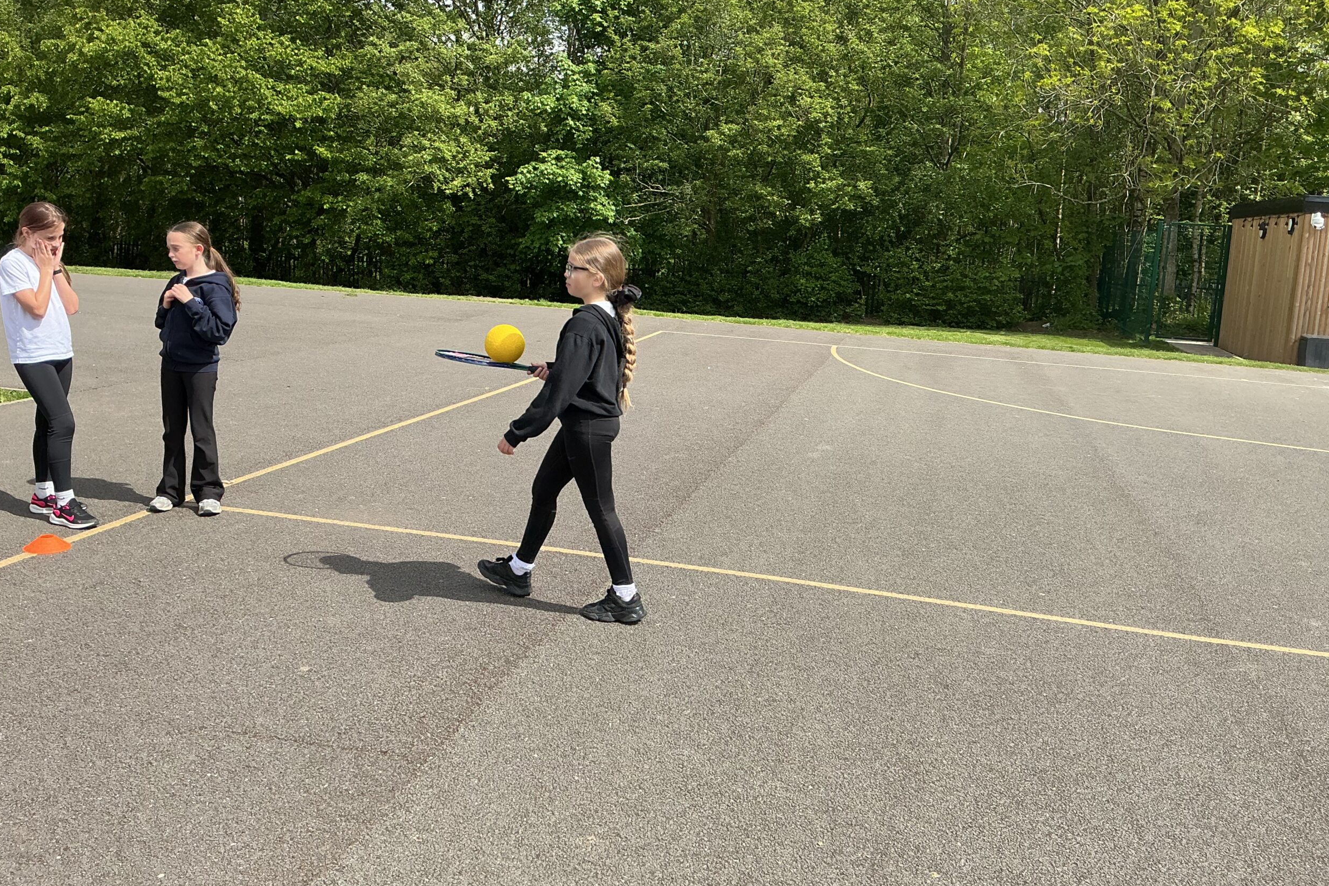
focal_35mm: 31
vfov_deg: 42.3
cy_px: 406
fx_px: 1144
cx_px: 651
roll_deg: -2.4
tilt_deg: -10.2
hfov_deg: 60.3
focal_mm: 3
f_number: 1.8
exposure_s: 1/1055
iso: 25
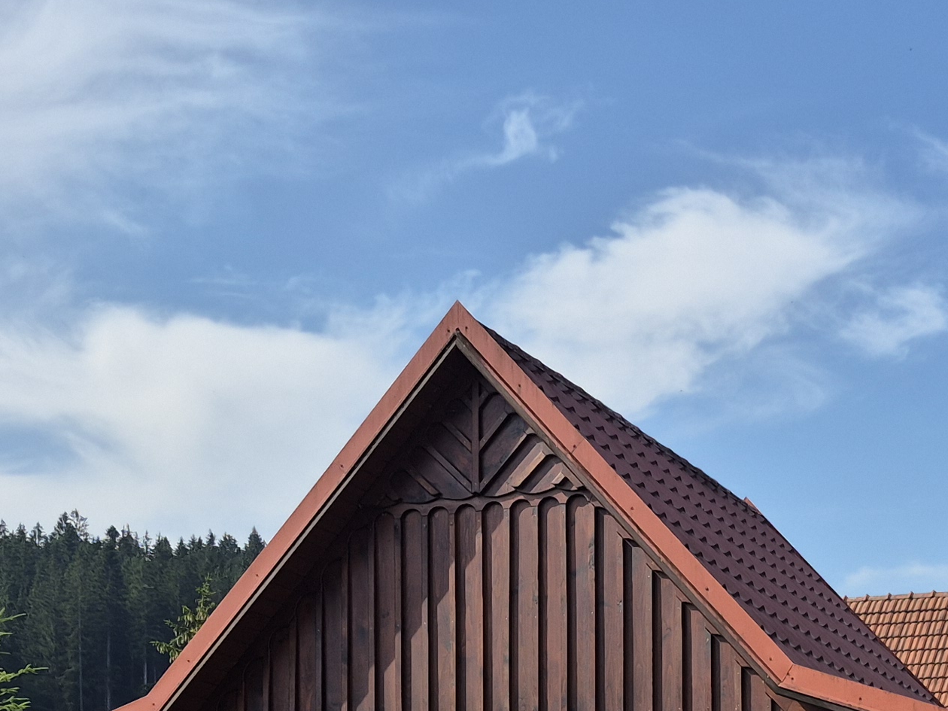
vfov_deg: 18.7
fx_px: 1999
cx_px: 818
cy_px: 926
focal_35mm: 73
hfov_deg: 26.0
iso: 25
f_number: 1.8
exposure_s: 1/1488
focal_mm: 5.4
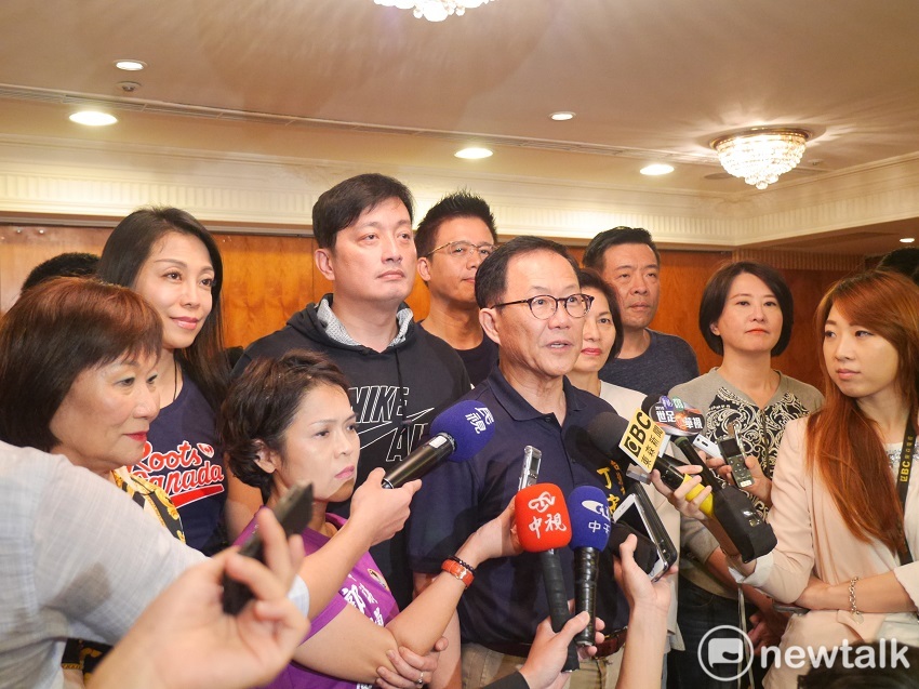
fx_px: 955
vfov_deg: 39.6
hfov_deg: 51.4
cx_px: 460
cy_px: 344
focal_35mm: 36
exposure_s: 1/160
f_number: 2.8
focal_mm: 18
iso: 2500
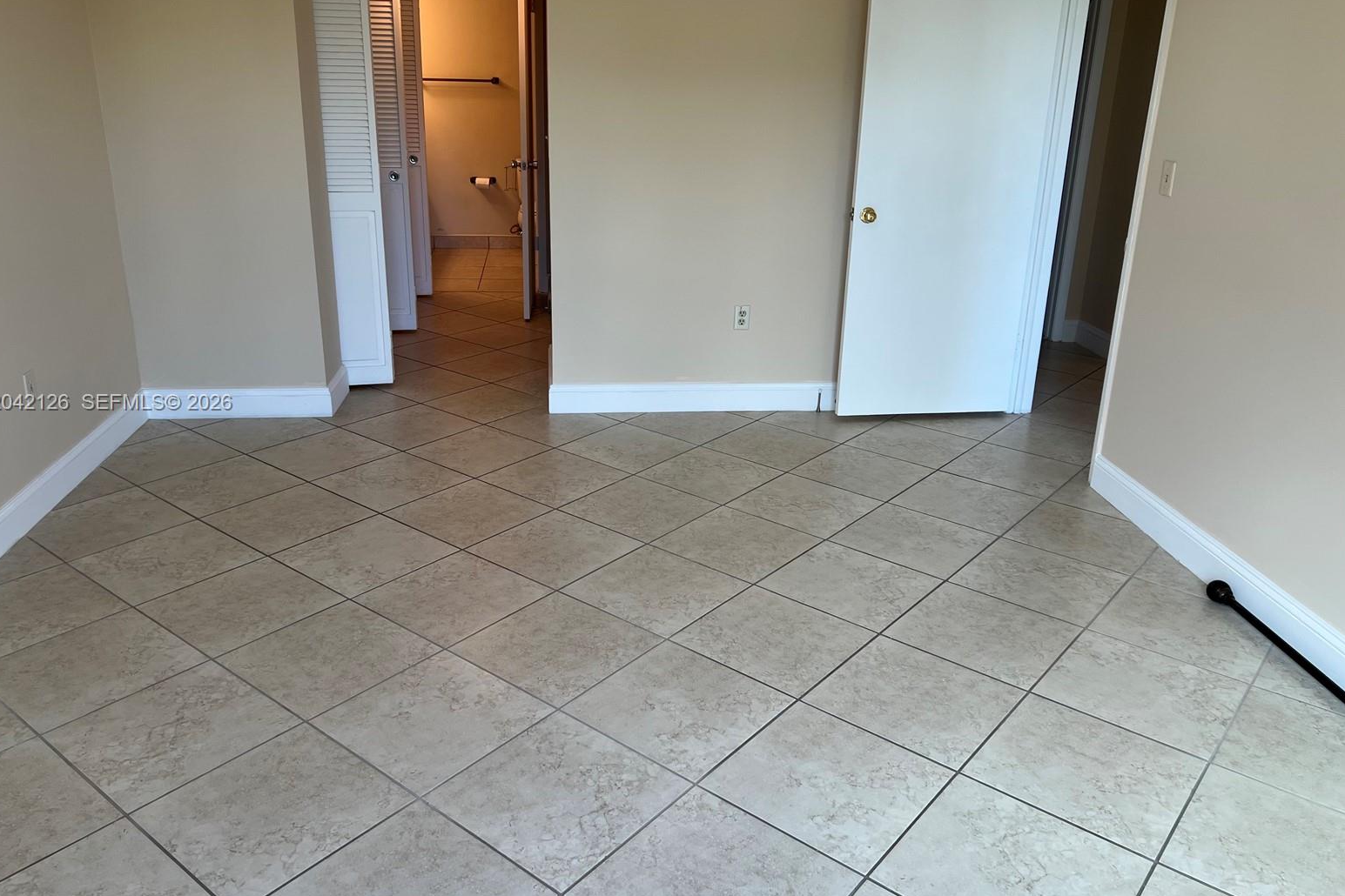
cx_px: 657
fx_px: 1046
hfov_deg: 65.5
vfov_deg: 46.3
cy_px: 404
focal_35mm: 28
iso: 64
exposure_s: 1/120
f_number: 1.5
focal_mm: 5.7
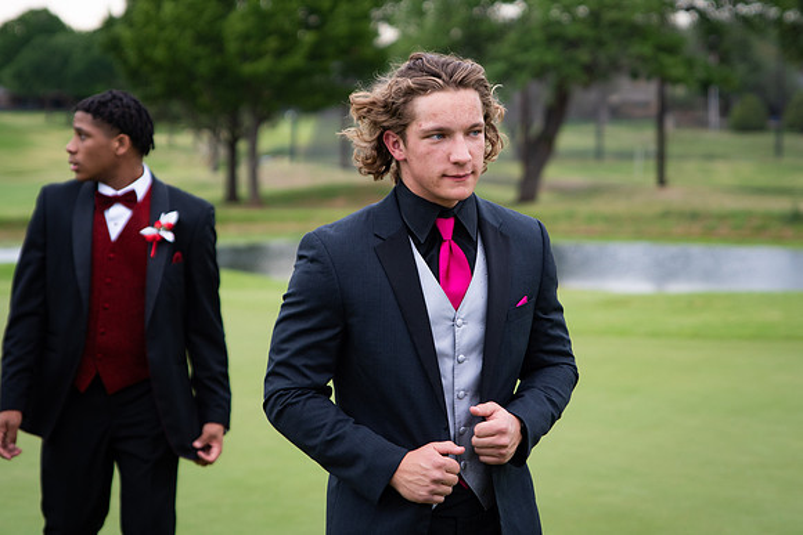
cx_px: 440
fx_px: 2498
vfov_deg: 12.2
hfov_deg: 18.3
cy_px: 243
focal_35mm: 112
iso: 320
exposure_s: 1/500
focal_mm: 68
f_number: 2.8
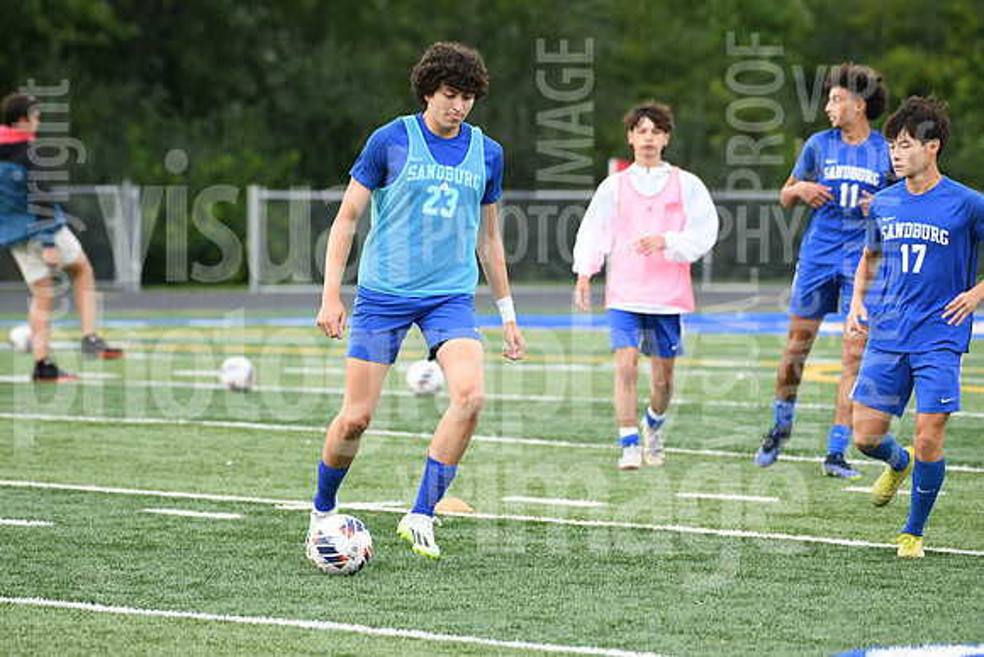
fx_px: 7381
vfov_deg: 5.1
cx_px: 492
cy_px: 328
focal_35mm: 270
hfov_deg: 7.6
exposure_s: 1/1000
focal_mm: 270
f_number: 5.6
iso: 6400
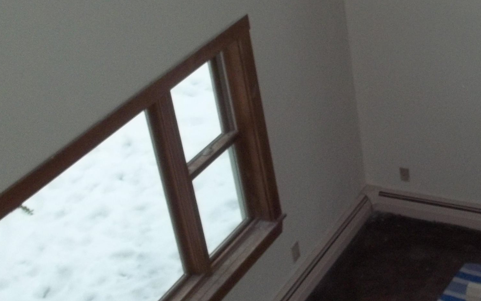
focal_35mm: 72
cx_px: 487
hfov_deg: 26.9
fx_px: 944
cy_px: 102
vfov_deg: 18.1
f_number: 3.3
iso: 160
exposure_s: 1/100
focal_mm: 5.9
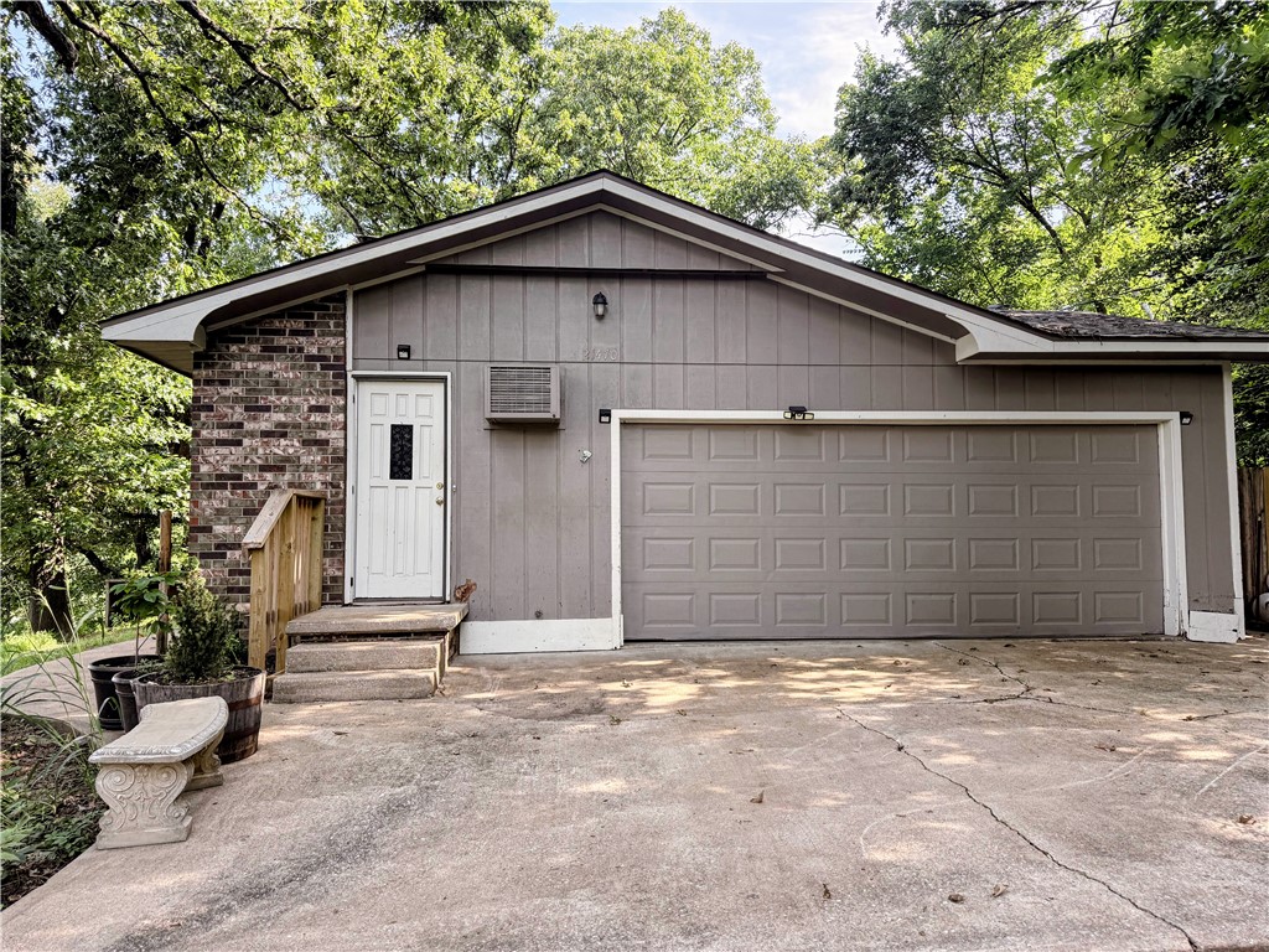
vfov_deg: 56.8
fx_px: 880
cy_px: 476
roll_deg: +0.4
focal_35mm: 24
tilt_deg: +4.5
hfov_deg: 71.6
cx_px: 634
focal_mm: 6.76
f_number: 1.78
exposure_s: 1/414
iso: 100
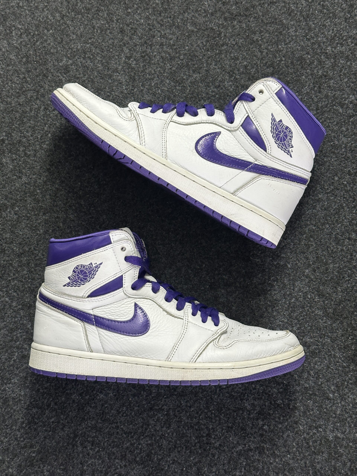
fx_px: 660
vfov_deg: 39.7
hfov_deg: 30.3
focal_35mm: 48
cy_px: 238
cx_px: 178
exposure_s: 1/50
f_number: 1.78
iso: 160
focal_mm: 6.86
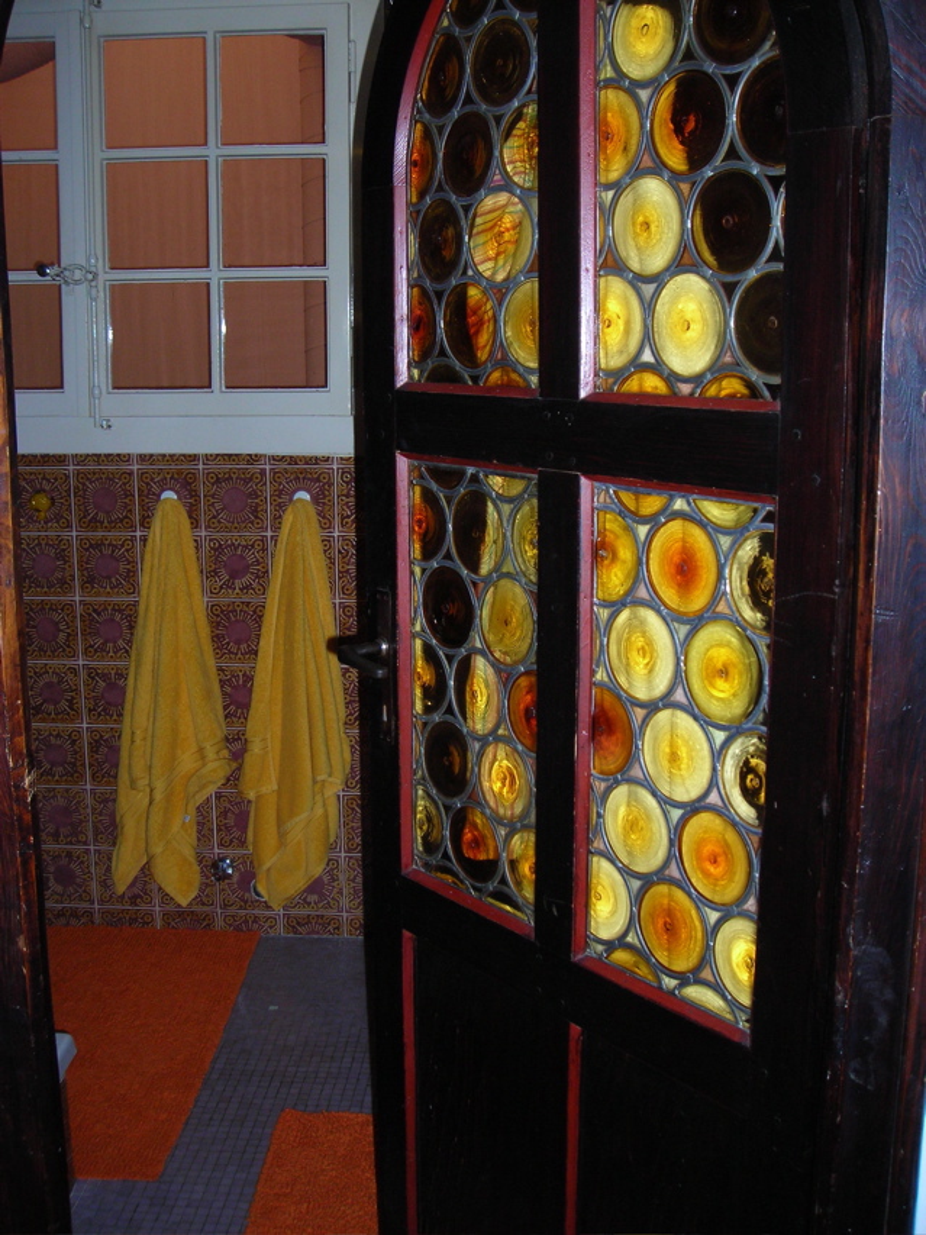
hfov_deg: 37.7
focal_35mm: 38
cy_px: 618
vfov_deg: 49.0
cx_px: 463
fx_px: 1355
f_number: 3.2
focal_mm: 6.3
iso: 93
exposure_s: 1/60.1
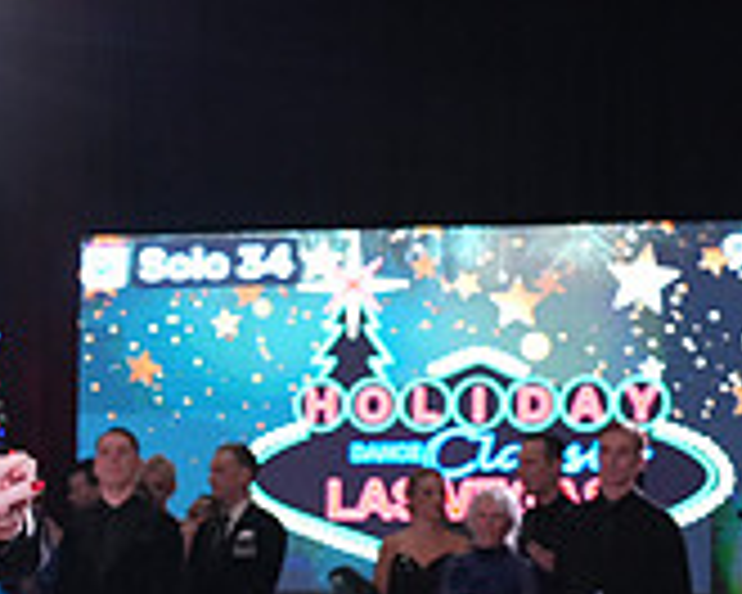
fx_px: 4063
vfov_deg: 8.3
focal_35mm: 185
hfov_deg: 10.0
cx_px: -504
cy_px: 758
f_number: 5.6
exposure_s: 1/320
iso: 5000
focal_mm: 56
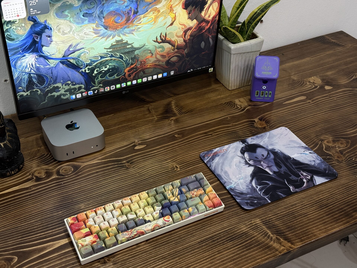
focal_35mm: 48
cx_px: 178
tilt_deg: -38.0
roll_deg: -1.2
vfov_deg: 30.3
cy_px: 134
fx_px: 495
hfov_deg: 39.7
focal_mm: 6.76
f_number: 1.78
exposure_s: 1/50
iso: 160
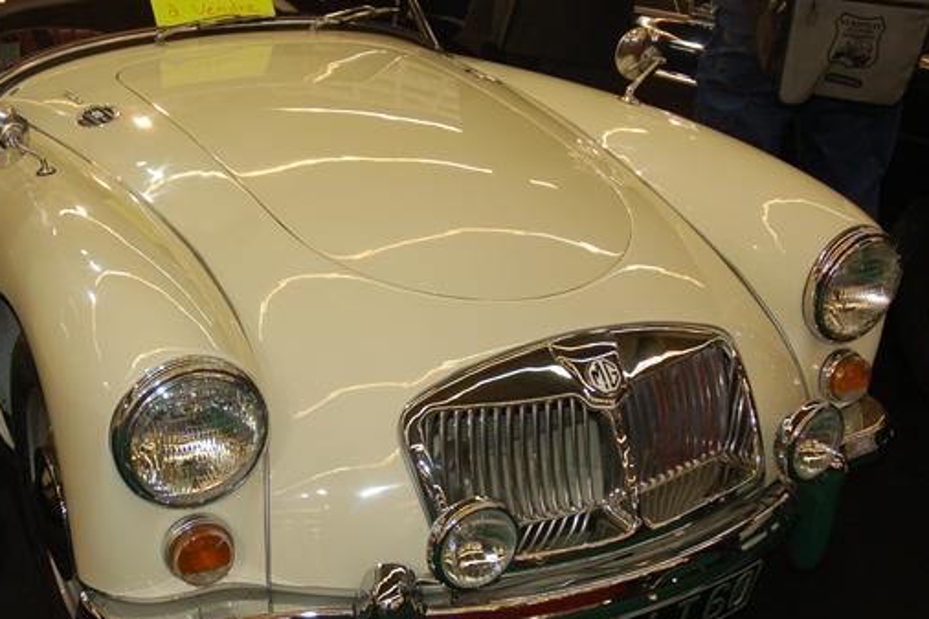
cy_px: 309
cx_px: 375
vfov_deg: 28.6
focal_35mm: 47
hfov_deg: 41.7
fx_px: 1212
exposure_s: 1/60
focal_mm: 22
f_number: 3.8
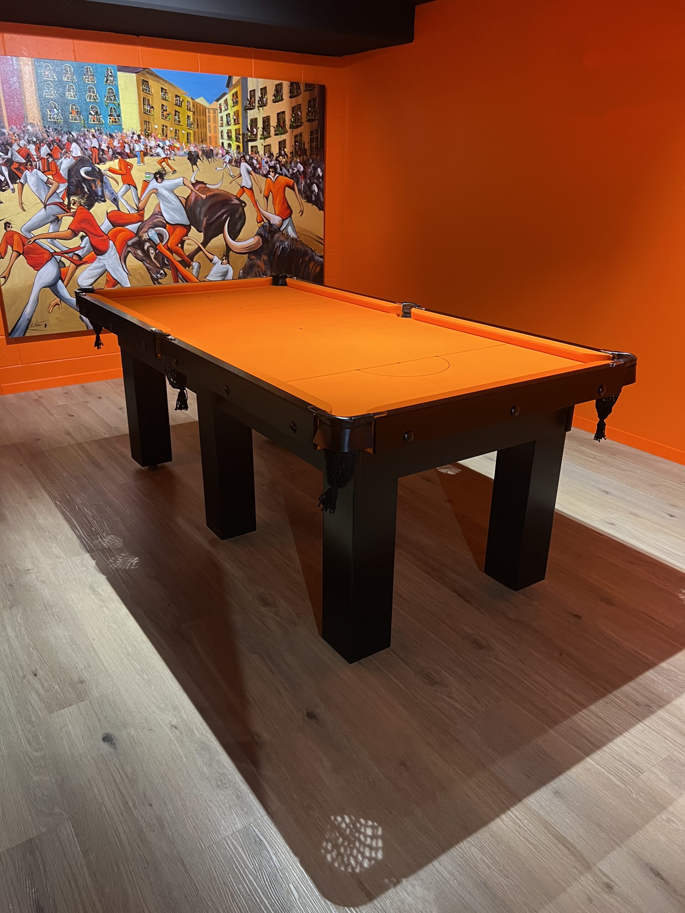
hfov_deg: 53.1
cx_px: 342
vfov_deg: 67.3
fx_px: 686
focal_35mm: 26
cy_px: 456
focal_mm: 5.7
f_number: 1.5
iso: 400
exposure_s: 1/33
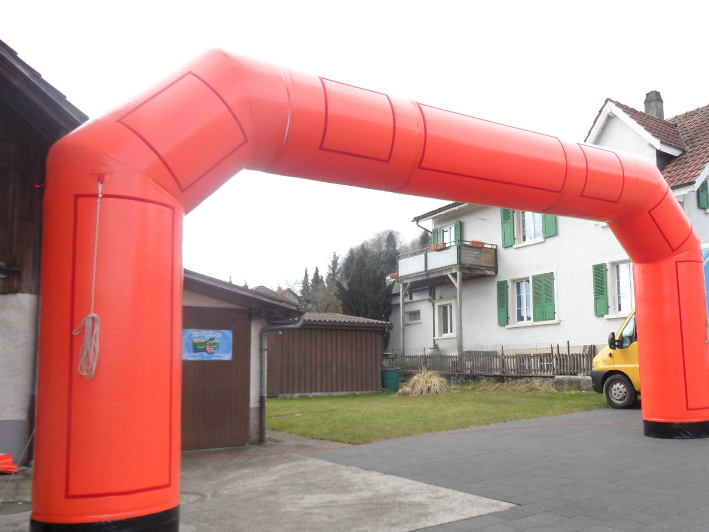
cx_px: 429
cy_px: 302
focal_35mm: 30
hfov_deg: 59.4
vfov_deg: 46.7
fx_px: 615
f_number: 3.2
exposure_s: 1/250
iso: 80
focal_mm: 3.9
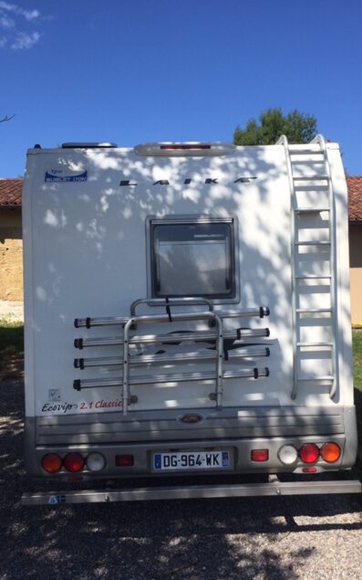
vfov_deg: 61.2
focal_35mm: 31
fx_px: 489
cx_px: 197
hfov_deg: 40.6
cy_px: 290
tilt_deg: -0.8
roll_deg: +1.5
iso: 32
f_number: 2.2
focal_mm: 4.15
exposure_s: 1/2326
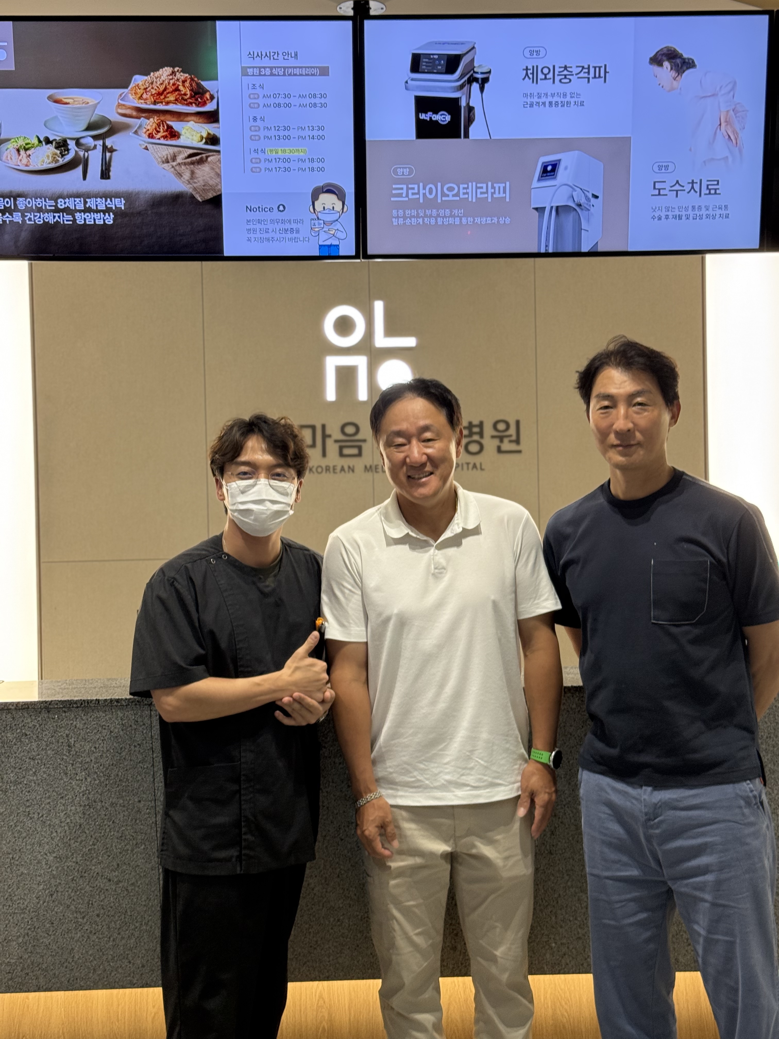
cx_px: 390
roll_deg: +0.8
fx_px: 1440
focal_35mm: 48
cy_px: 520
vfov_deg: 39.7
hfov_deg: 30.3
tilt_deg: +0.5
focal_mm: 6.76
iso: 100
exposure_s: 1/60
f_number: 1.78
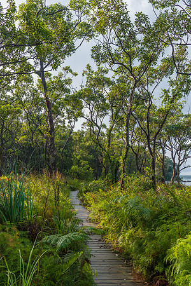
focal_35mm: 32
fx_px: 255
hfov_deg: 41.1
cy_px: 143
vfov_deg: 58.7
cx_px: 96
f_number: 7.1
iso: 200
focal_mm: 32
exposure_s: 1/200
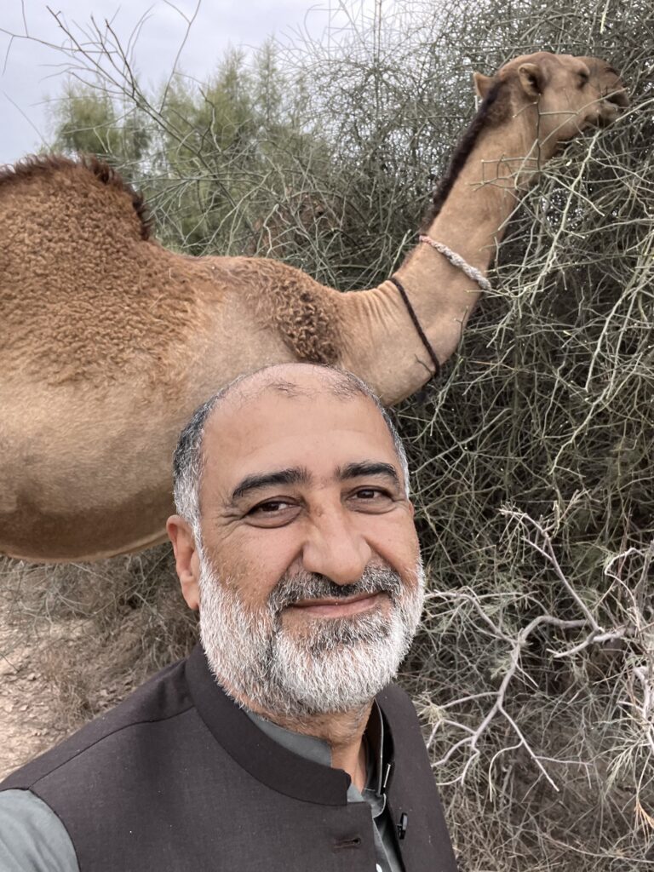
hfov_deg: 46.8
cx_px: 327
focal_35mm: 30
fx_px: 756
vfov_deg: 60.0
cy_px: 436
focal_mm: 2.71
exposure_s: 1/189
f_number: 2.2
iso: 25
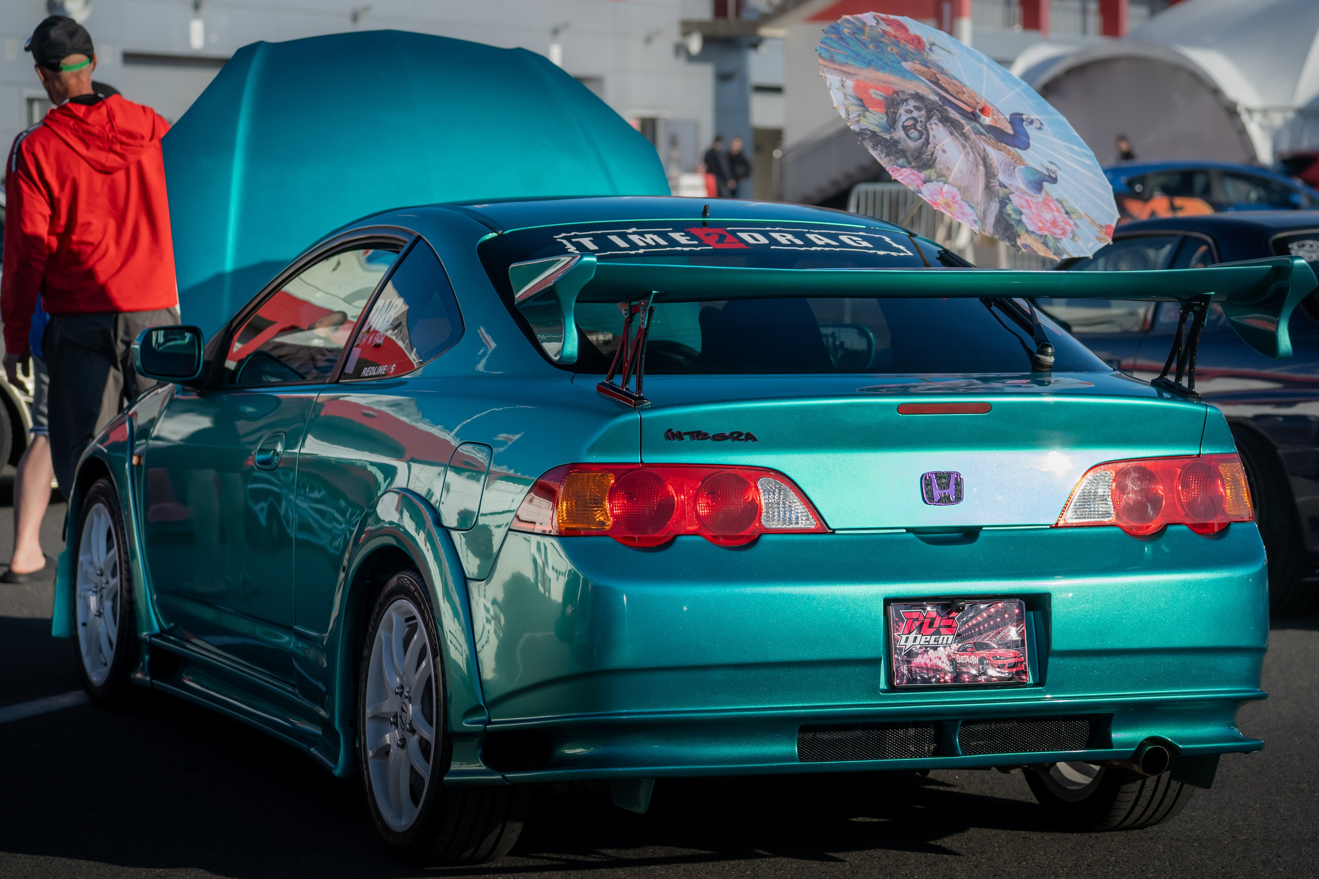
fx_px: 4080
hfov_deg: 18.4
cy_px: 400
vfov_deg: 12.3
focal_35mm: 111
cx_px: 721
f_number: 5
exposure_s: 1/400
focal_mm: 100
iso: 640
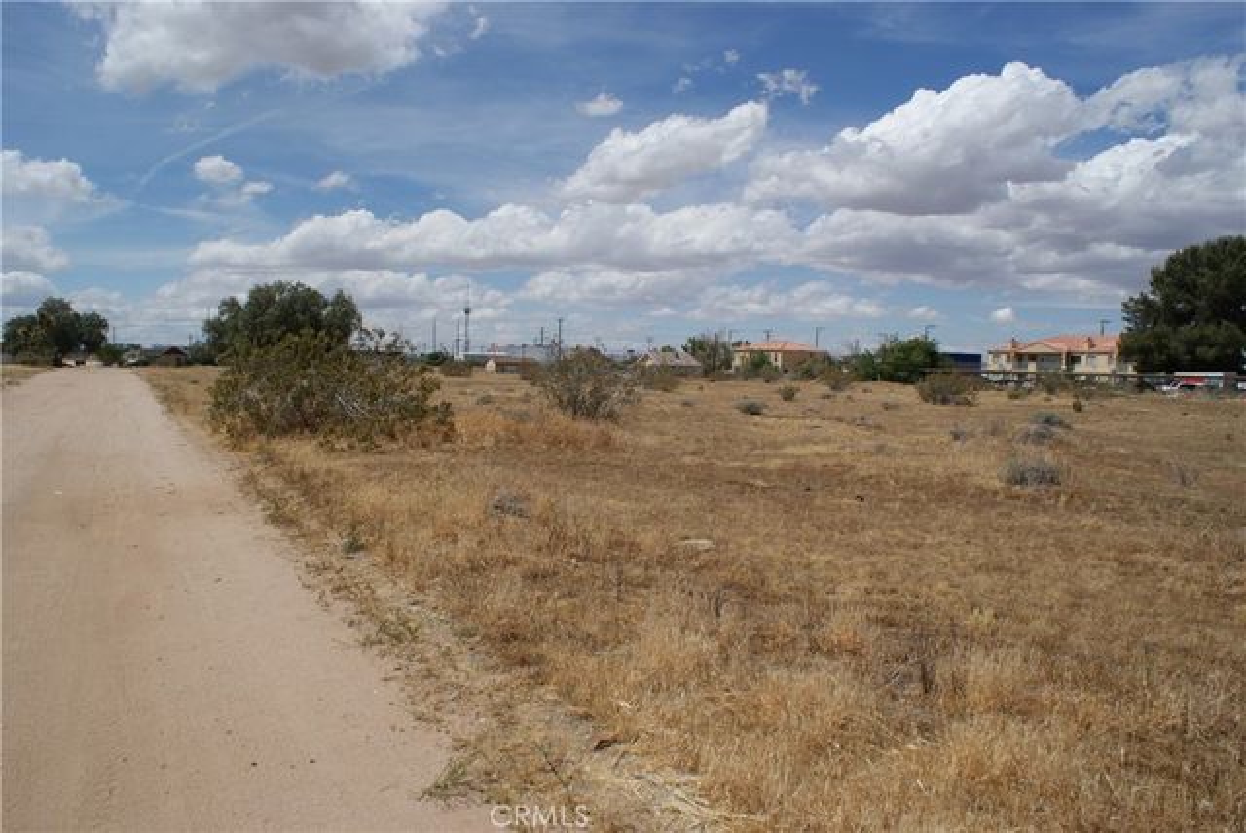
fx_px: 935
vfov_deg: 48.0
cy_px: 416
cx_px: 623
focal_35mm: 27
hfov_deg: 67.3
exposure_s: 1/400
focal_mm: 18
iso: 100
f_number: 10
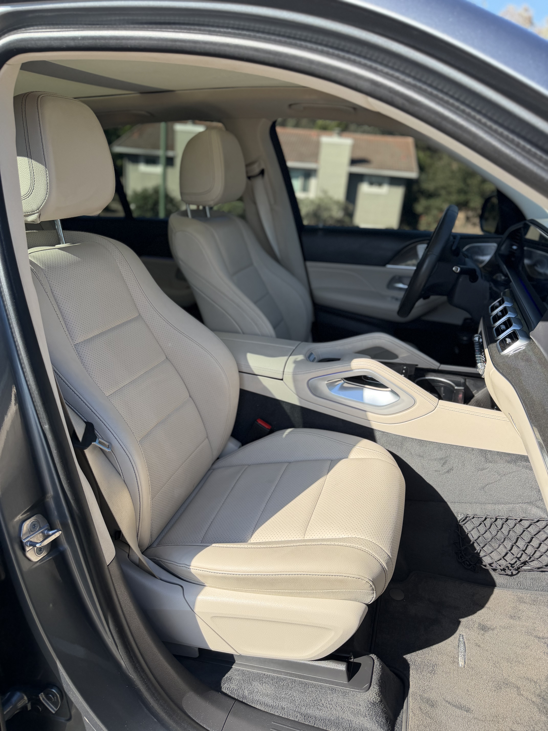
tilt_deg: -21.2
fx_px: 507
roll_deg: -5.4
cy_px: 366
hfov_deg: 56.8
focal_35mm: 24
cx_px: 274
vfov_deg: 71.6
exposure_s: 1/2000
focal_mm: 6.76
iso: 80
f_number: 1.78
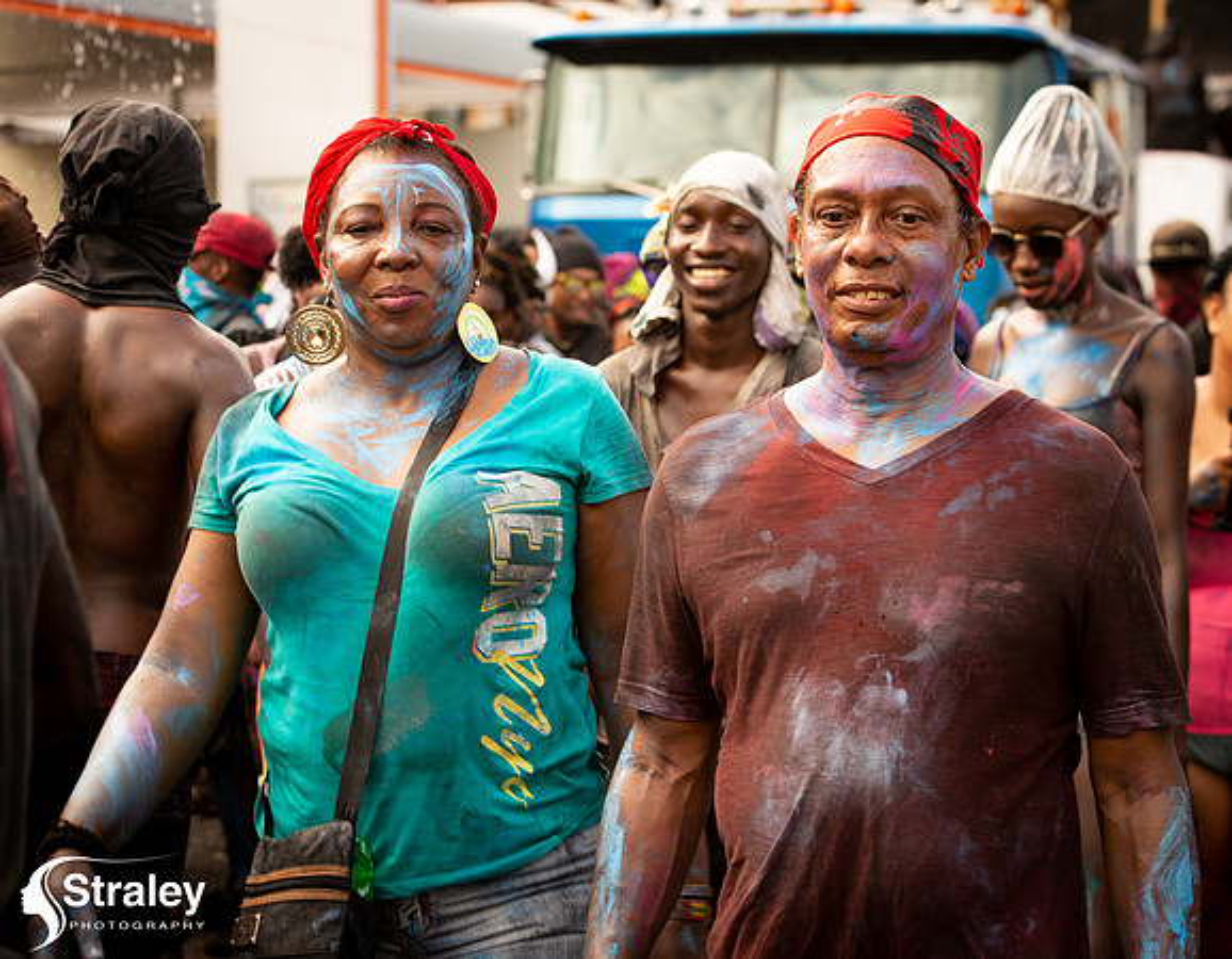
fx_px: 3081
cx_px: 704
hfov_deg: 22.6
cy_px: 431
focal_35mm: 85
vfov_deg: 17.7
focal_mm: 70
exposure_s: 1/160
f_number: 5.6
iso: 200
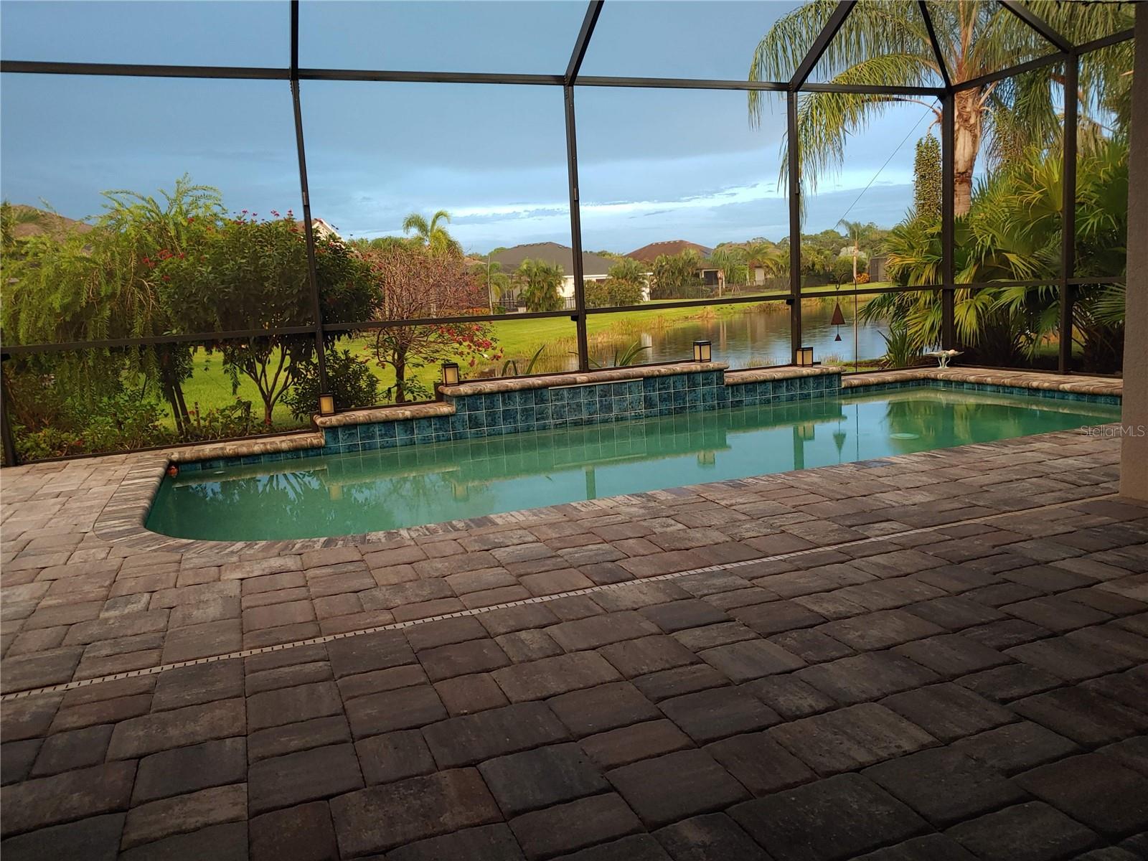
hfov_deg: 69.4
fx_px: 829
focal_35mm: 25
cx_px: 574
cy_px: 430
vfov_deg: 54.9
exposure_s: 1/24
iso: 300
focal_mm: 4.23
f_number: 1.5
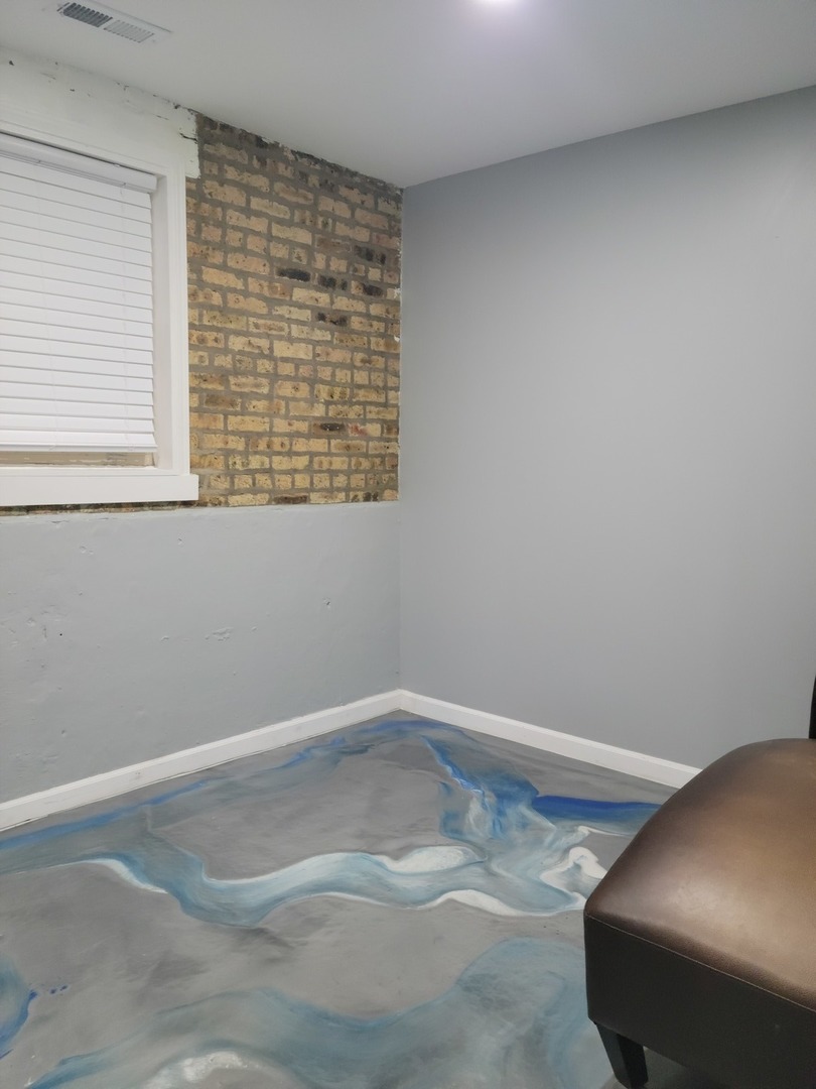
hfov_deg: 49.7
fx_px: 880
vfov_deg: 63.4
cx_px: 408
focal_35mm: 28
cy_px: 544
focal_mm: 5.9
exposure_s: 1/40
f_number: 2
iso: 320
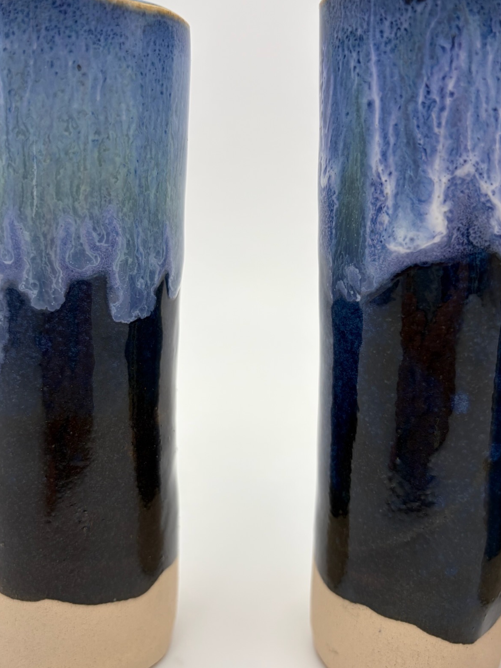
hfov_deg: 41.8
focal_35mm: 34
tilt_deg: -14.7
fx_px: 656
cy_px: 332
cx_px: 257
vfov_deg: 54.0
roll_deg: -0.2
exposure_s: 1/141
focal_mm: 5.96
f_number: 1.6
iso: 32
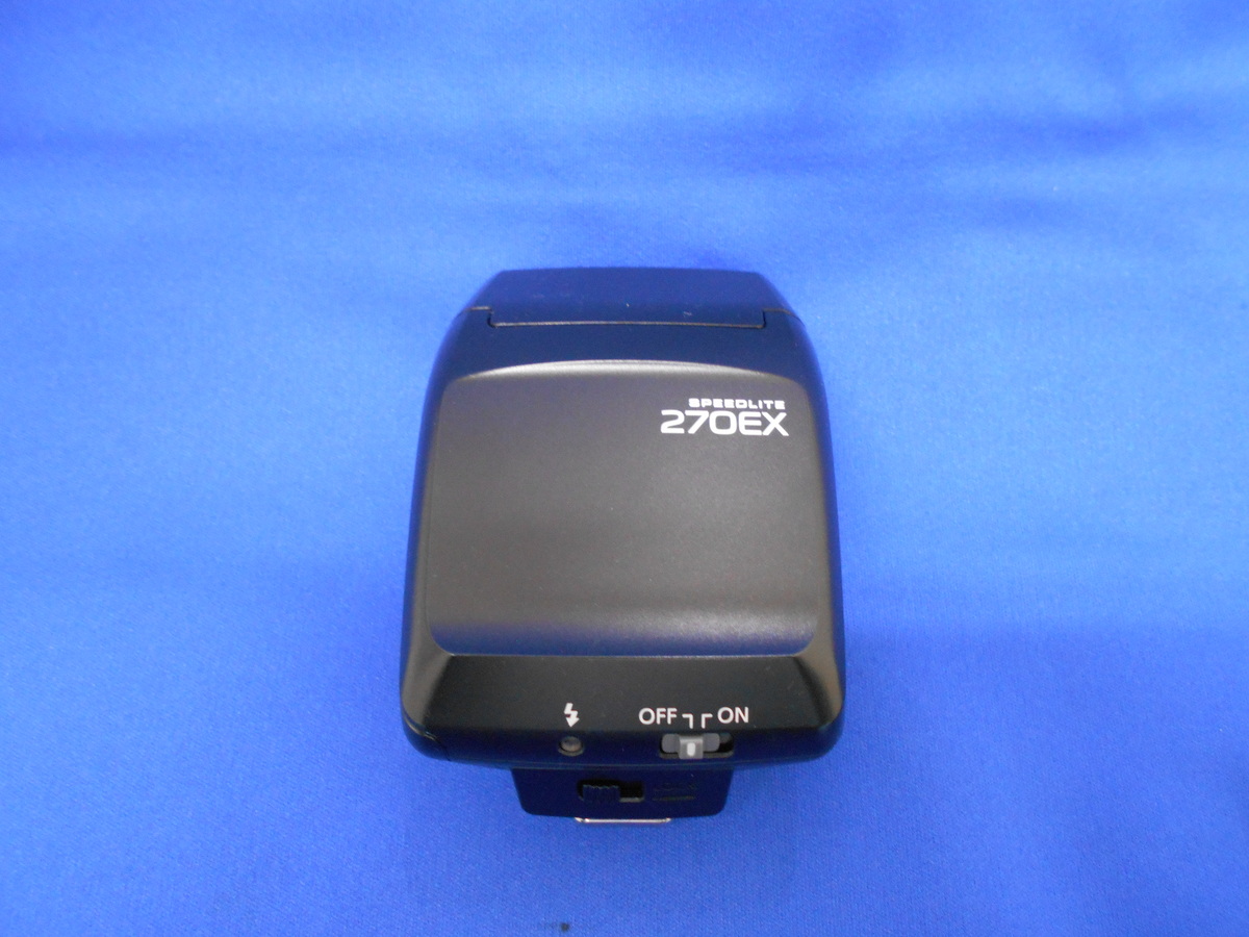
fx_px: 938
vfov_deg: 53.1
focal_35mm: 26
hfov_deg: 67.3
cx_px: 624
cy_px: 468
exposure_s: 1/20
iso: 400
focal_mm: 4.6
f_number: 3.2
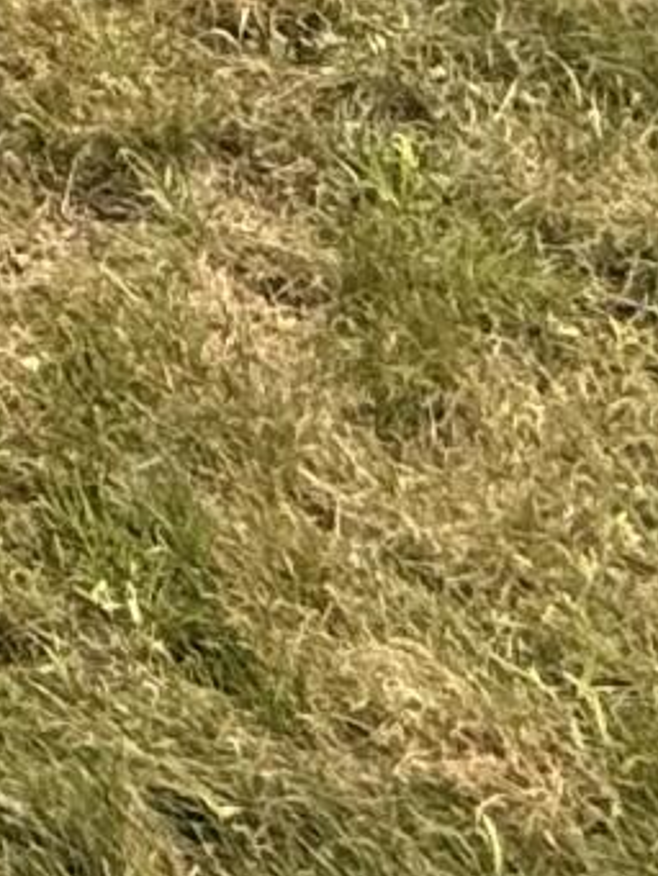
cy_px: -1680
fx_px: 3115
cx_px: -969
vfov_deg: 11.0
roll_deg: -0.4
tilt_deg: +0.7
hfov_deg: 10.3
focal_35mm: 123
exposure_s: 1/241
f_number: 2.2
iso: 64
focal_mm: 2.22
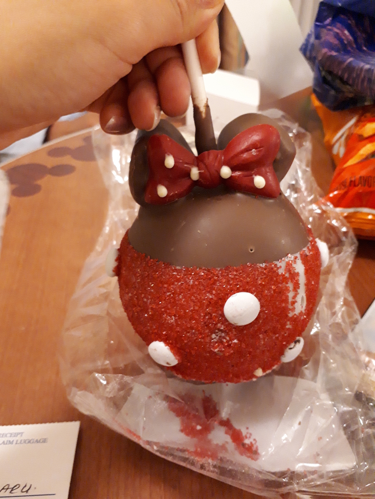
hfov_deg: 51.4
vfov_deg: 65.3
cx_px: 188
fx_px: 390
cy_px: 250
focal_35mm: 27
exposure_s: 1/17
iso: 640
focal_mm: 3.6
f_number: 1.9
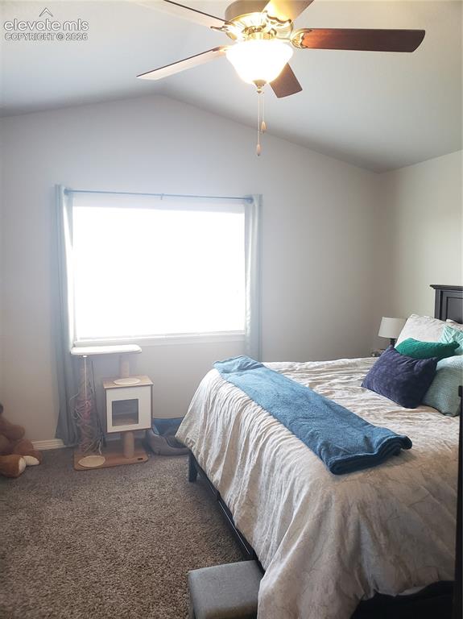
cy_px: 310
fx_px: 464
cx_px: 232
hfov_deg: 53.0
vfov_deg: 67.3
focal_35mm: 26
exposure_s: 1/60
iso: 500
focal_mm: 4.3
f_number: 2.4
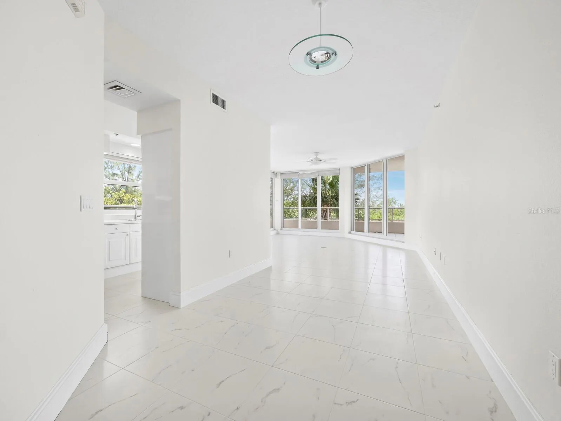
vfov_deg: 85.7
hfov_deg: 102.0
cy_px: 210
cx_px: 280
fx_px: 227
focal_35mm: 14
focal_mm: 7
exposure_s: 1/6
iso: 400
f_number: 11
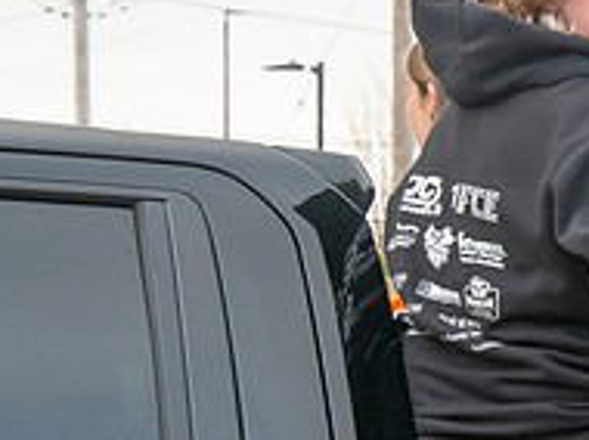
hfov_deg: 6.0
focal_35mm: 329
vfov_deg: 4.5
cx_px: 862
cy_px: 333
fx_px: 5591
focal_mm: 112
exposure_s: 1/400
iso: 3200
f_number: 11
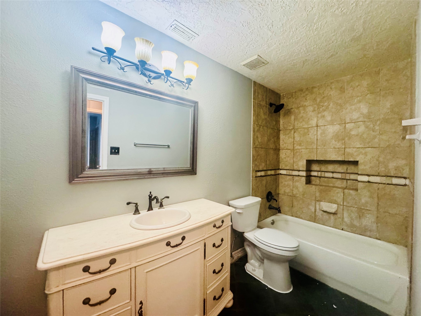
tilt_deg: -0.8
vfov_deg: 85.7
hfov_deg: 102.1
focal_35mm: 14
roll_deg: -0.3
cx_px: 210
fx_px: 170
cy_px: 158
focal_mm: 2.22
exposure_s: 1/60
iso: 800
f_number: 2.2
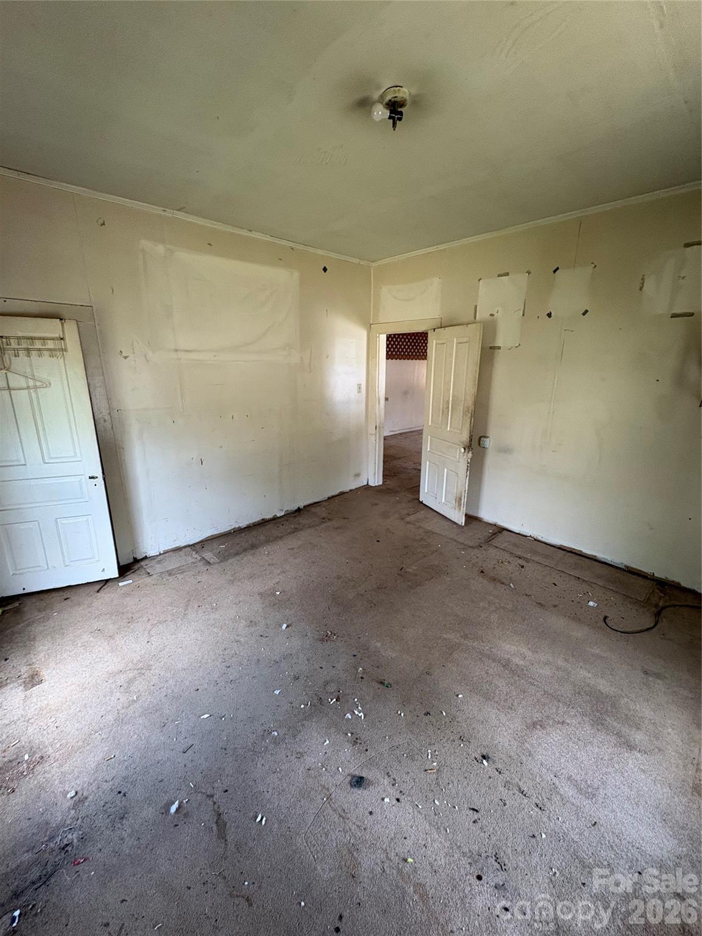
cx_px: 351
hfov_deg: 85.7
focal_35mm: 14
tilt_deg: -16.2
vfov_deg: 102.1
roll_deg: -0.1
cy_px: 468
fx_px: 379
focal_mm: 2.22
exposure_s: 1/99
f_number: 2.2
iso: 200
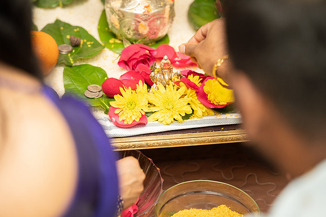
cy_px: 108
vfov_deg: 10.8
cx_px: 163
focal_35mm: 127
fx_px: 1149
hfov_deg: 16.1
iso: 500
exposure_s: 1/200
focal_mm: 125
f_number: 2.8
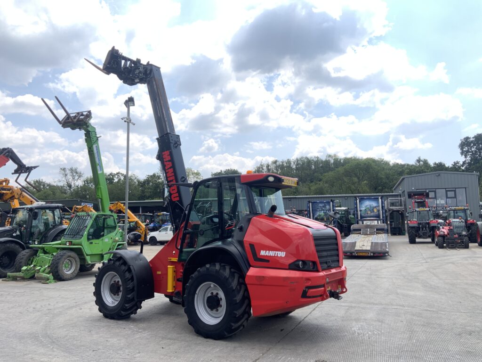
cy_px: 181
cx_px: 241
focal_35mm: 29
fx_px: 404
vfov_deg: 48.2
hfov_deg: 61.7
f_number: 1.8
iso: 16
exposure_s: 1/406
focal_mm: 3
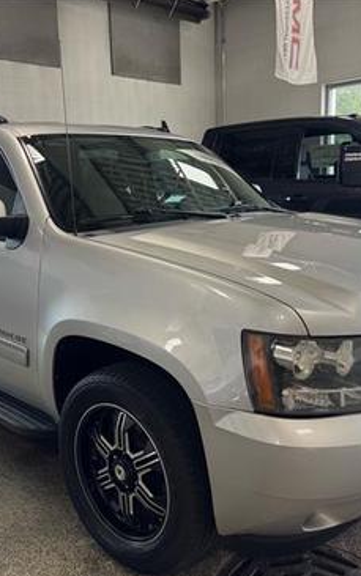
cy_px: 293
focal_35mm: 35
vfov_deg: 55.3
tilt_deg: -10.6
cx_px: 159
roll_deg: +0.5
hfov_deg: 36.3
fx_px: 551
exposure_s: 1/120
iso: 80
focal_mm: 6.76
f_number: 1.78
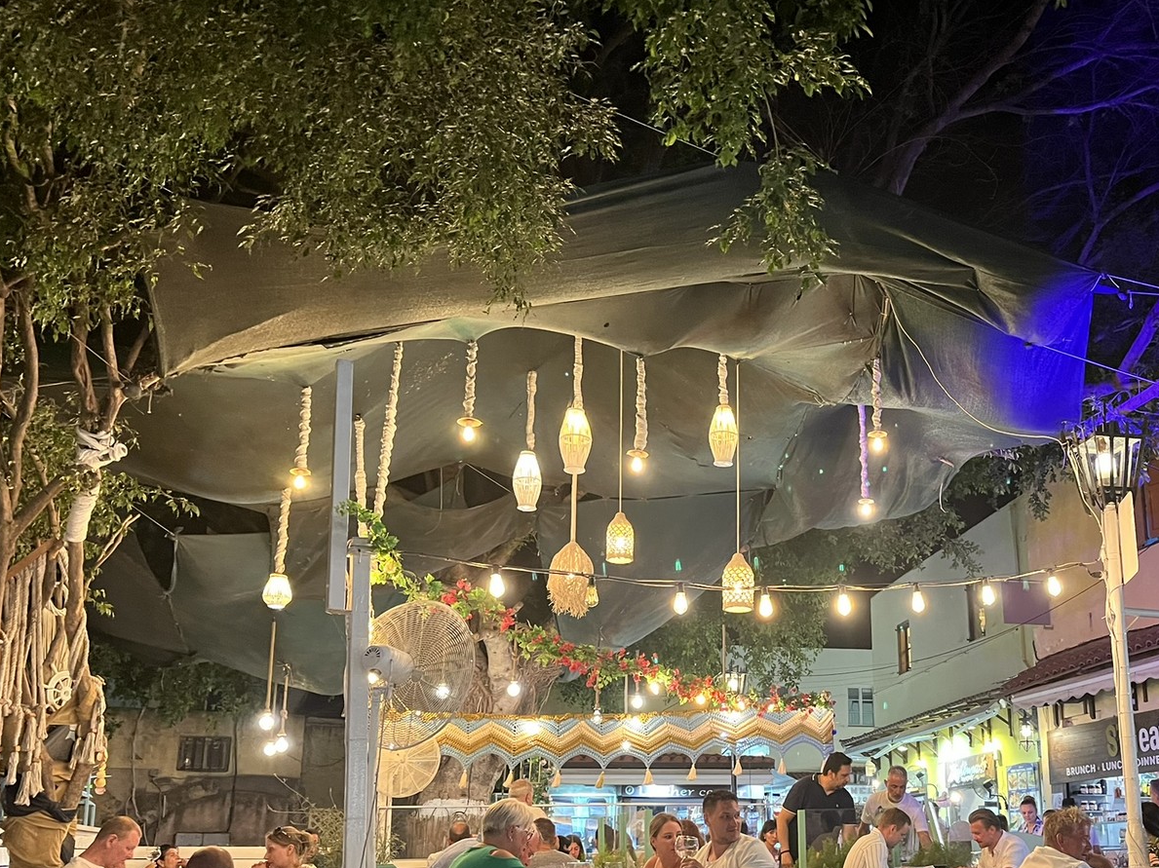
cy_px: 577
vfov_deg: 40.2
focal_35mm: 35
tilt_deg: +11.9
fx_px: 1172
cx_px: 751
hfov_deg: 51.9
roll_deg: -1.3
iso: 500
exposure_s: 1/50
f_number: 1.6
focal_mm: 5.1
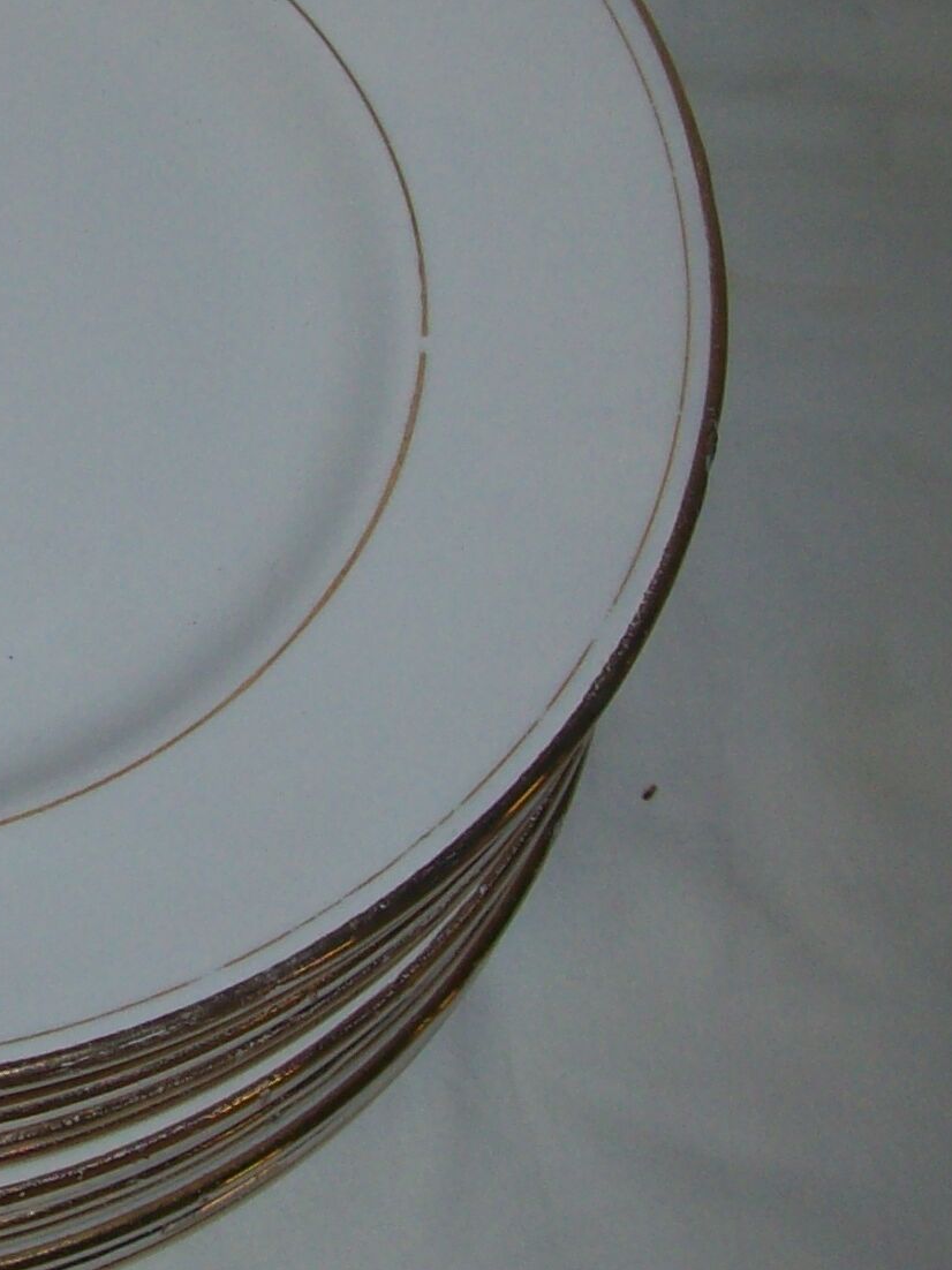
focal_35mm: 93
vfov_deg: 21.0
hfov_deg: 15.3
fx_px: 3412
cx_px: -199
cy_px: 386
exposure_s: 1/64
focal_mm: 6
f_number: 2.7
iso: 80
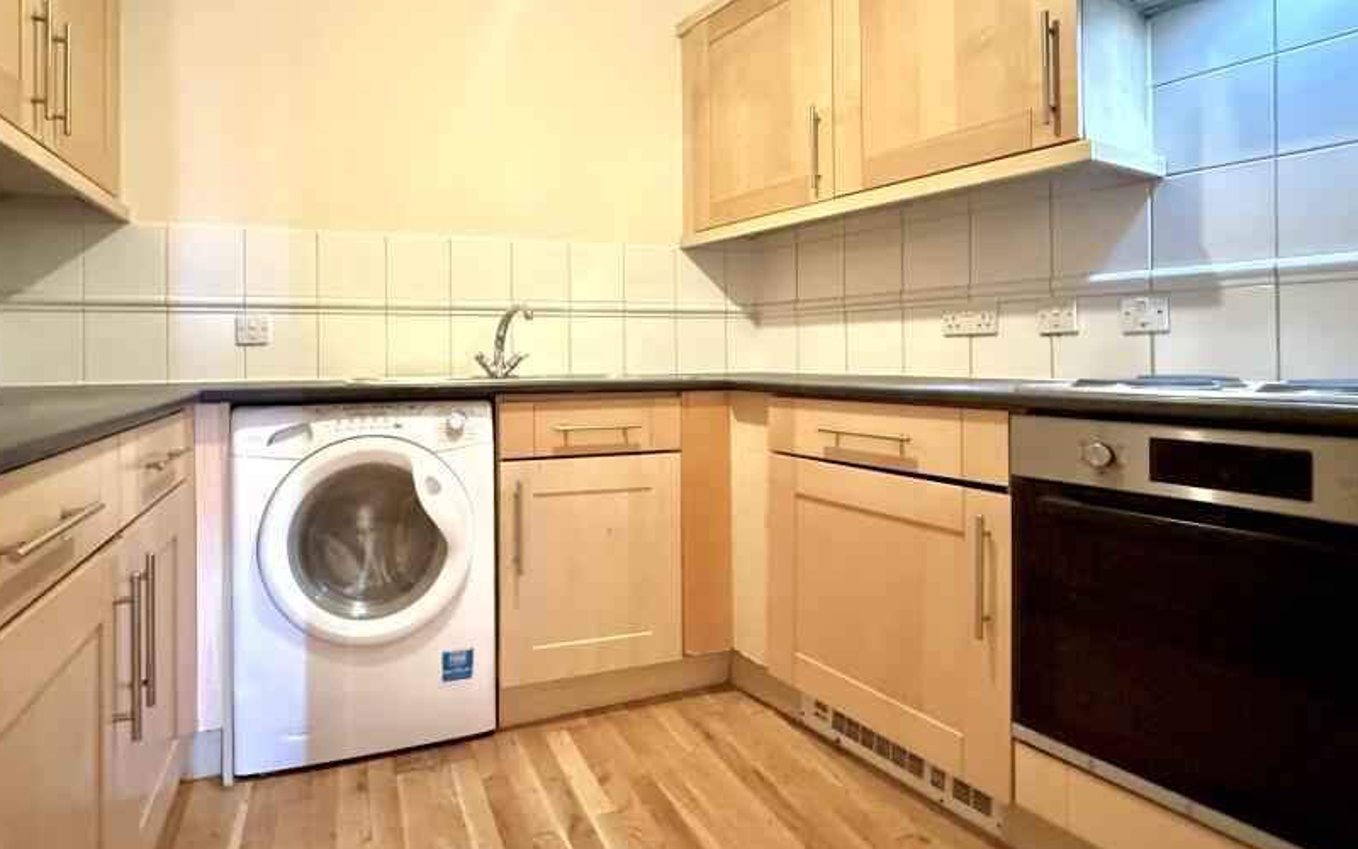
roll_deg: +0.1
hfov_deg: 87.3
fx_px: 703
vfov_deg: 61.8
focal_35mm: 19
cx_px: 574
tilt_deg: +0.0
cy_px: 351
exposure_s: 1/33
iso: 1600
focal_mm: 2.22
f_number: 2.2
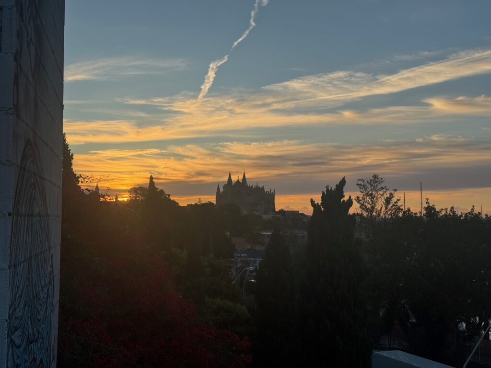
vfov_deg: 30.3
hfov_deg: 39.7
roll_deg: -0.2
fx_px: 681
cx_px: 246
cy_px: 184
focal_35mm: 48
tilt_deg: +2.4
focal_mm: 6.76
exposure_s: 1/3610
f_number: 1.78
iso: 64
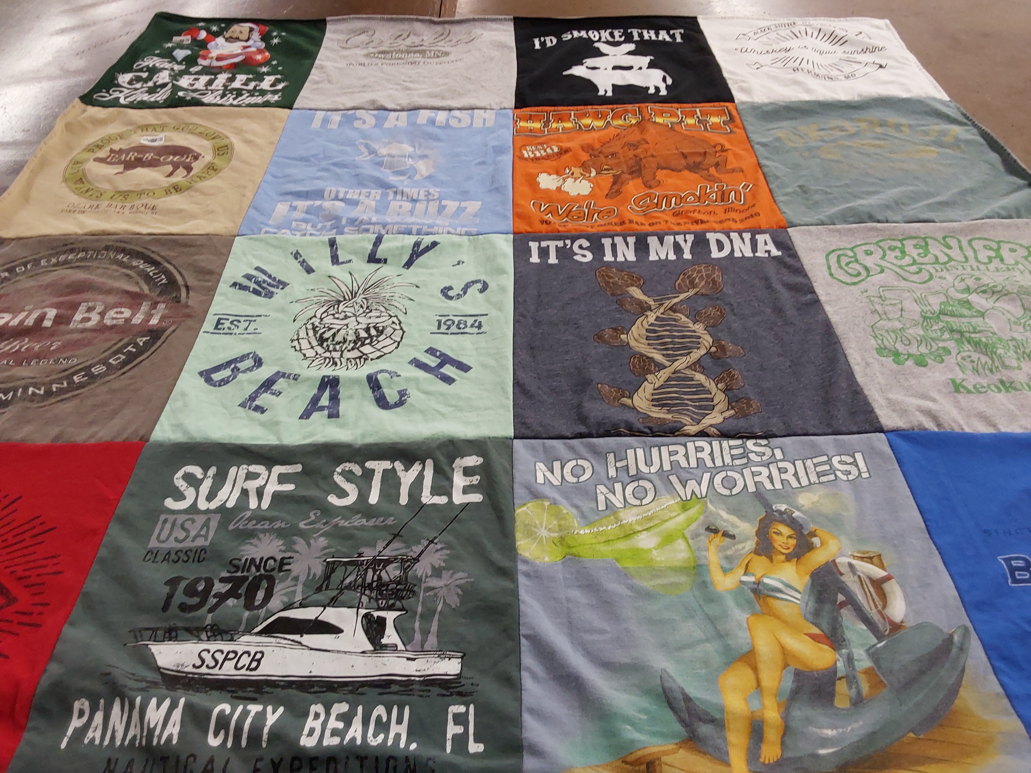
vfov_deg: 49.7
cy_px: 386
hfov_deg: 63.4
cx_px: 516
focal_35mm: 28
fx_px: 834
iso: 100
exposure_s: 1/60
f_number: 1.9
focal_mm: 2.91
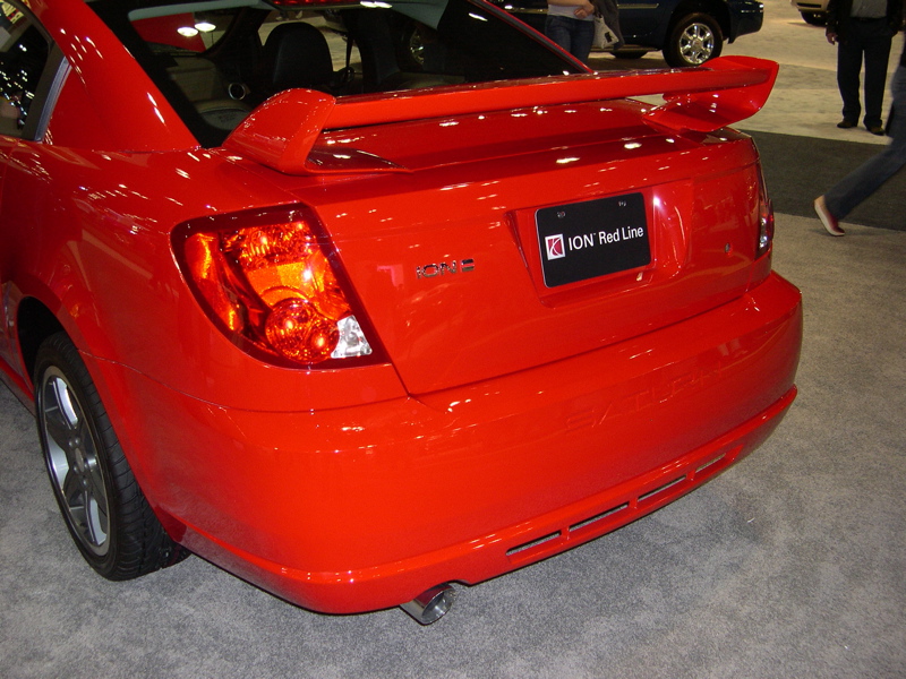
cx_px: 453
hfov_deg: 49.0
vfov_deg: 37.7
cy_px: 340
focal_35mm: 38
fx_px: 995
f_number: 2.8
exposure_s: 1/60
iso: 176
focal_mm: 8
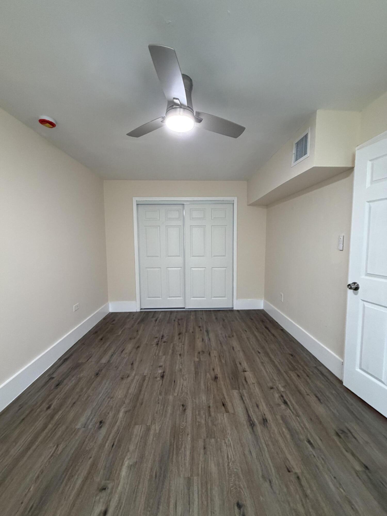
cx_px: 194
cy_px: 258
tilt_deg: -5.1
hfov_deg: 85.7
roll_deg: +0.1
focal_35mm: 14
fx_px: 209
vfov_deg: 102.1
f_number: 2.2
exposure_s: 1/77
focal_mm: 2.22
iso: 320
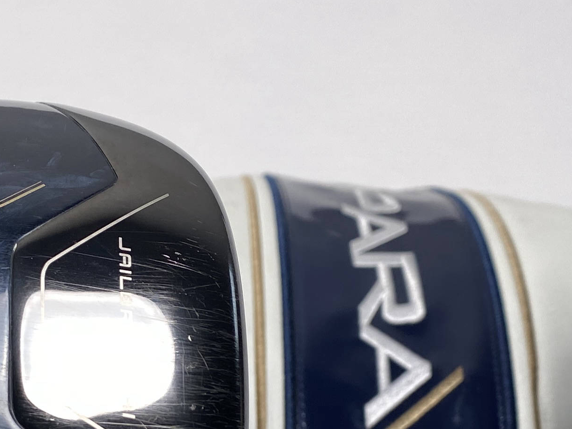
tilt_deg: -61.3
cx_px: 145
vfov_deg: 16.7
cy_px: 462
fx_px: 1421
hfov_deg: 22.6
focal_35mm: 86
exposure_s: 1/541
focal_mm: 4.25
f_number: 1.8
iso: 32
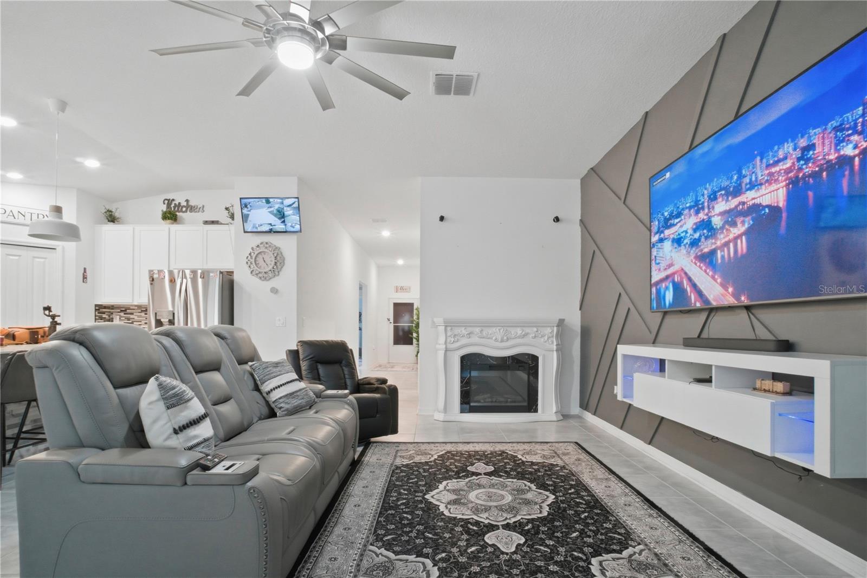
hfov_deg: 95.0
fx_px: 397
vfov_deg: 72.1
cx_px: 434
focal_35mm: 16
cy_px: 289
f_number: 11
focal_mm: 11
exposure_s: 1/3.33
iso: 1000
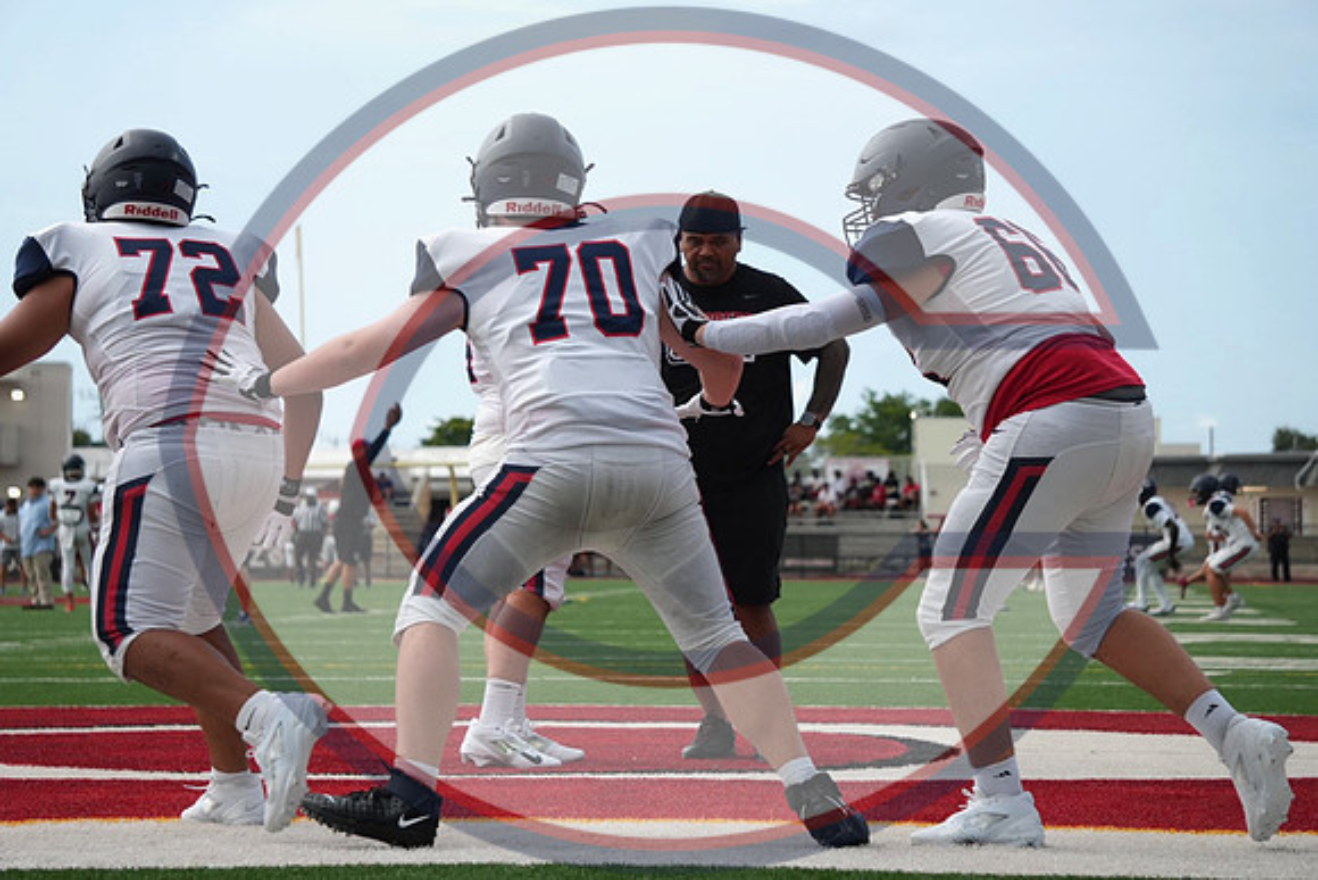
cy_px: 440
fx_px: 4614
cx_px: 659
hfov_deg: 16.3
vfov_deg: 10.9
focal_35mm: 126
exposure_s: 1/1000
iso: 500
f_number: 5
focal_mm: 84
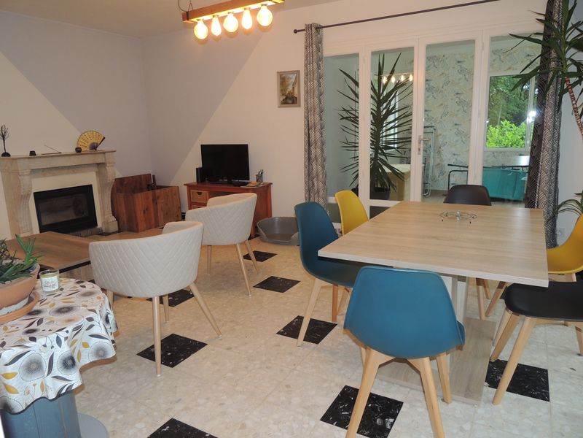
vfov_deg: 56.8
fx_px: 404
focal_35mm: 24
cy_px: 219
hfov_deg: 71.6
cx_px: 292
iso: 200
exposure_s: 1/30
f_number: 3
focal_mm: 4.3
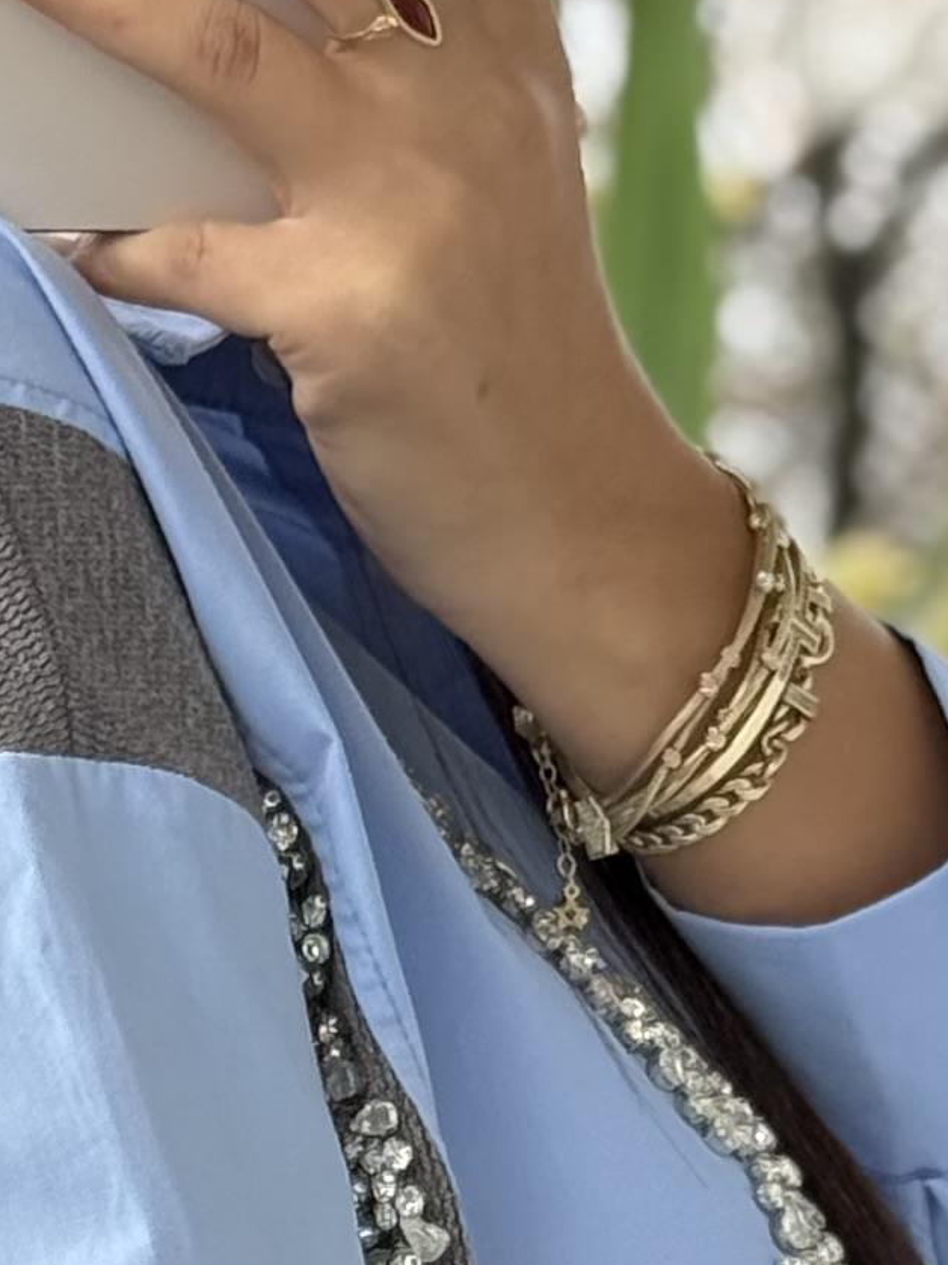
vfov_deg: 8.5
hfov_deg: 6.4
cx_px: 128
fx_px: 8439
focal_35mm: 231
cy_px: 1381
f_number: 1.78
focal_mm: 6.76
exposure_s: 1/260
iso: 80
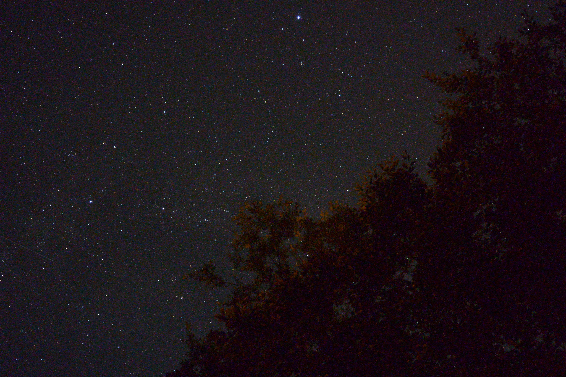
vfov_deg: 31.9
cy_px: 188
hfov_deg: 46.4
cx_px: 283
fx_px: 660
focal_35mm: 42
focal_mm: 15.7
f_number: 4.2
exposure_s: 30
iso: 800
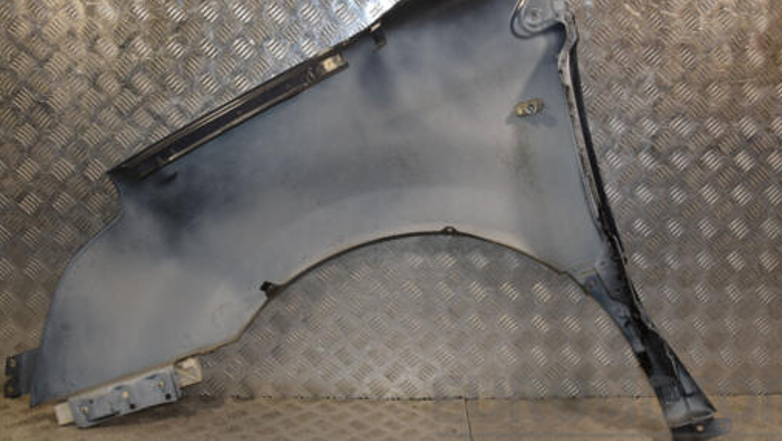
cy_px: 193
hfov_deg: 49.4
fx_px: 850
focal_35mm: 41
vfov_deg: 29.0
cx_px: 403
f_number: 8
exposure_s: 1/200
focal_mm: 22
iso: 800
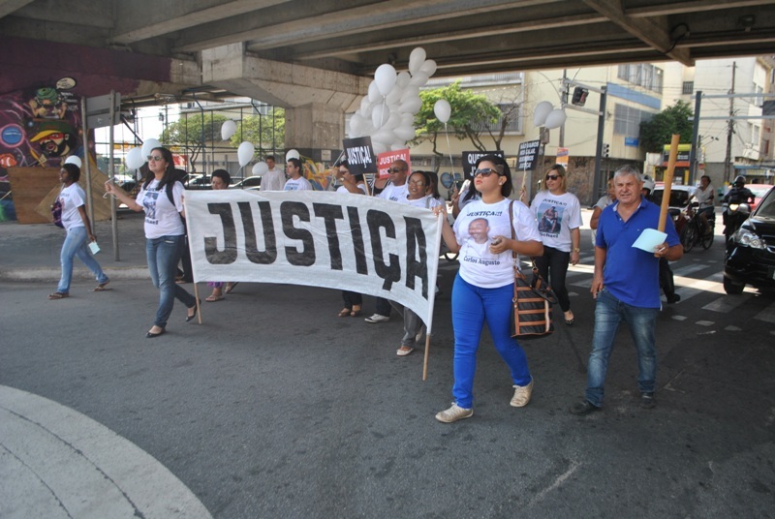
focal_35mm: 27
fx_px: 582
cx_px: 388
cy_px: 260
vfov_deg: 48.1
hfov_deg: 67.3
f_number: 3.5
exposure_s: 1/500
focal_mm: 18
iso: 200
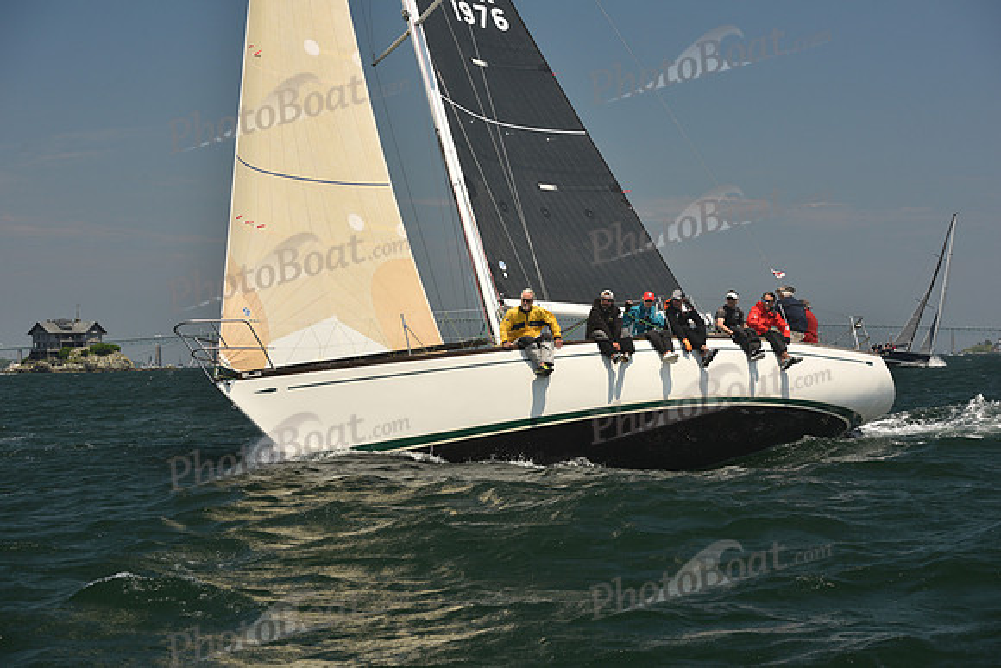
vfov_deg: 19.5
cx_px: 500
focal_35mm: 70
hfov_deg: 28.8
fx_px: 1947
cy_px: 334
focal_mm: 70
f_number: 6.3
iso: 250
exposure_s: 1/640
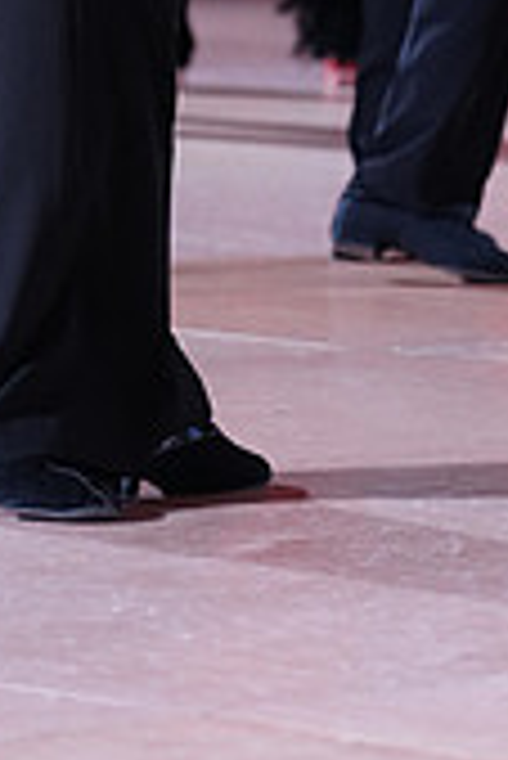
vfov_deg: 5.8
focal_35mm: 353
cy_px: -400
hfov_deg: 3.9
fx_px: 7456
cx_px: 587
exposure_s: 1/400
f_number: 2.8
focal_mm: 103
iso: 1600
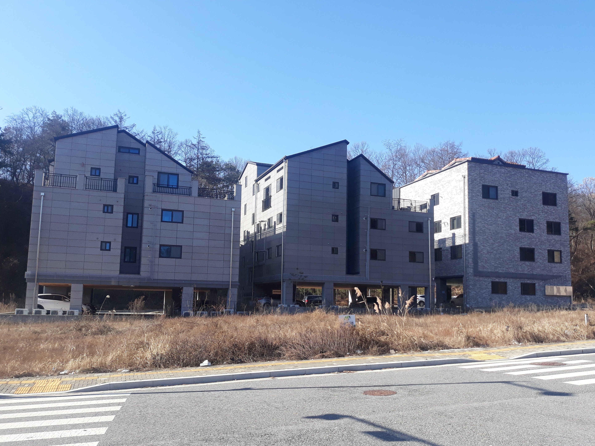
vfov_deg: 48.2
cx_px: 299
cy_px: 238
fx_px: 498
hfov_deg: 61.7
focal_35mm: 29
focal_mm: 3.71
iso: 40
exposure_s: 1/765
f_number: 1.7
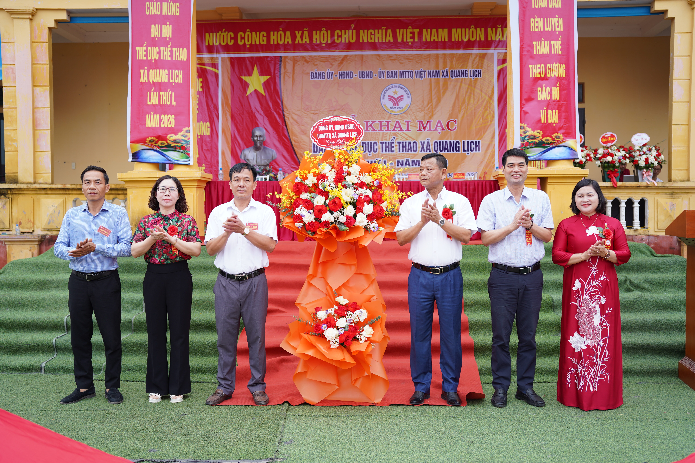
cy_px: 232
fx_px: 699
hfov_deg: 52.9
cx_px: 348
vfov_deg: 36.7
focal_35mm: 36
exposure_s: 1/160
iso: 100
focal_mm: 36.2
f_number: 3.2
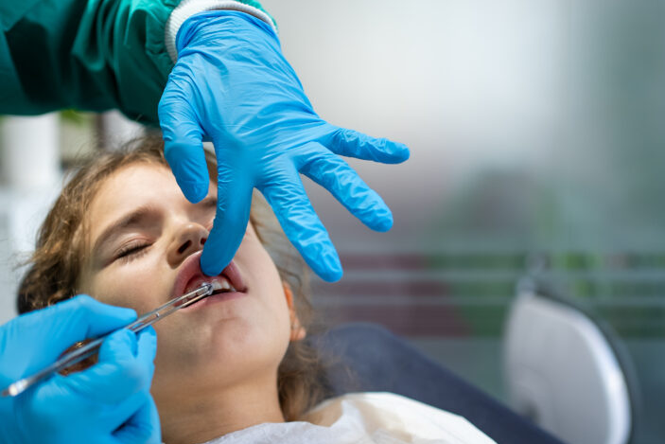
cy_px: 323
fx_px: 942
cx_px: 303
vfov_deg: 26.2
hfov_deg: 38.8
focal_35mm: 51
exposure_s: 1/125
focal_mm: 35
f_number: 2.2
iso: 100
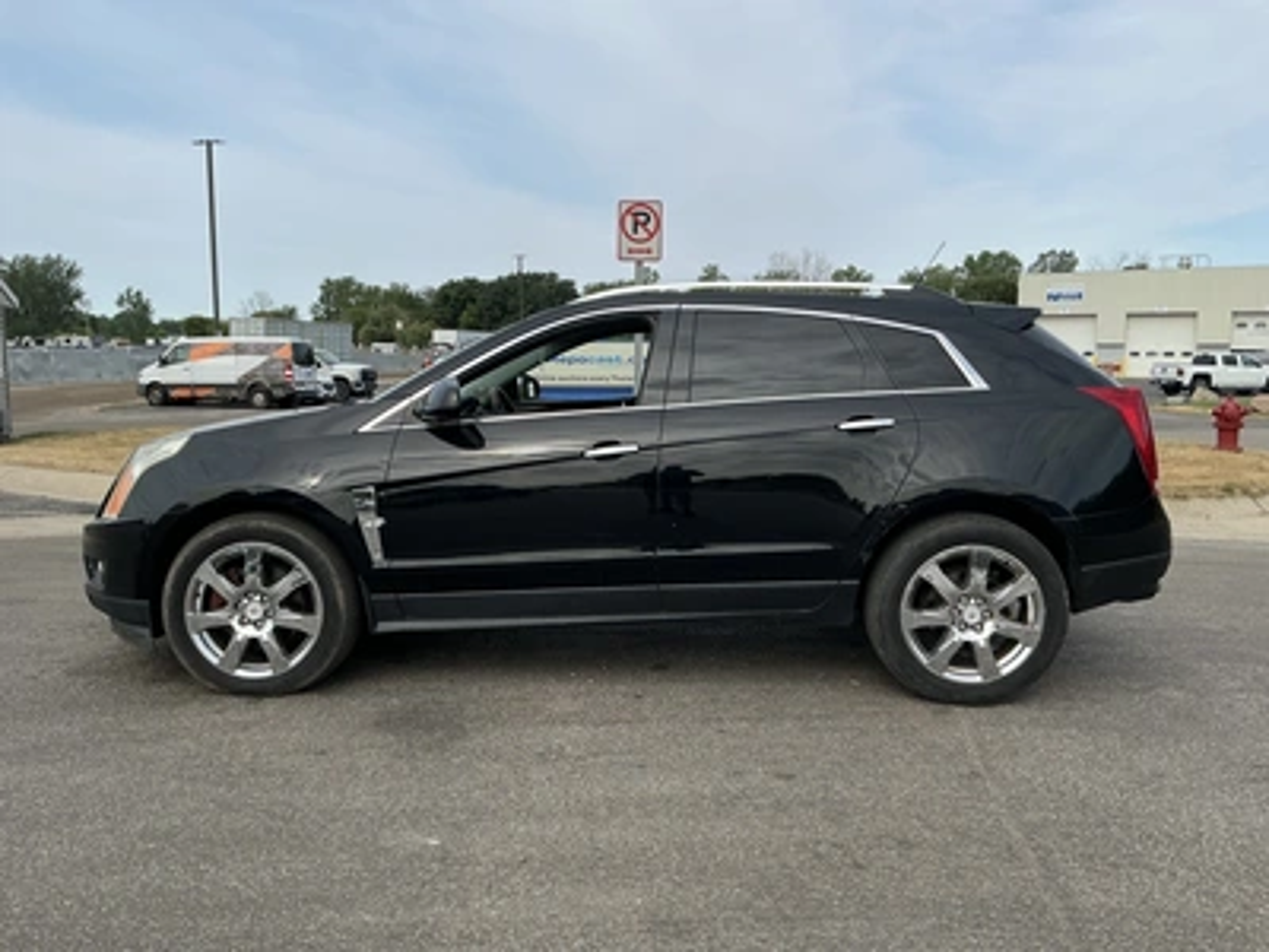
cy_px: 476
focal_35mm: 28
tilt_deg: -2.7
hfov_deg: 63.4
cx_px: 634
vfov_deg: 49.7
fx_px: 1026
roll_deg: -1.3
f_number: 1.8
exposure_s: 1/1250
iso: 25
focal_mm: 3
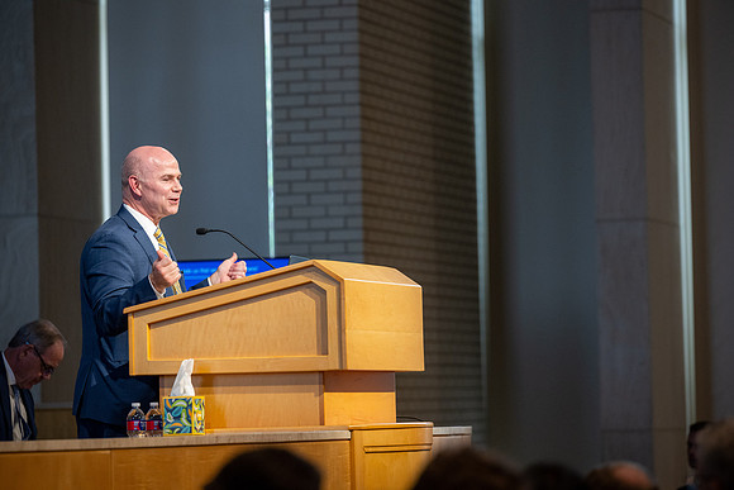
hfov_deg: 10.3
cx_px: 367
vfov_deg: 6.9
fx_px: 4079
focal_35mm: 200
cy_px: 245
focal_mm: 200
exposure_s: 1/200
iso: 1250
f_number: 4
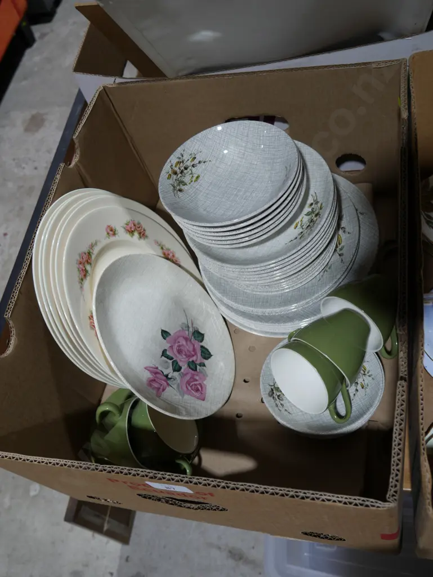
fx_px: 567
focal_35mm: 34
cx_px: 216
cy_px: 288
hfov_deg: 41.8
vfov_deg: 53.9
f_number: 4
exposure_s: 1/80
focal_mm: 17
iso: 200
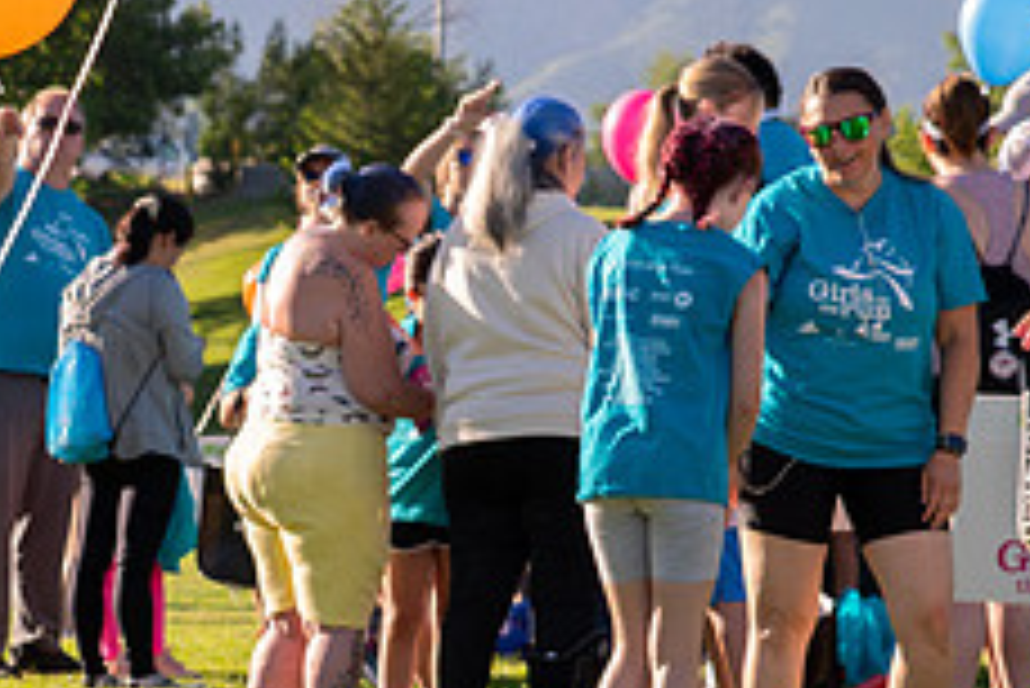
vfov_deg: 5.4
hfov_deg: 8.0
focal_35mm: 255
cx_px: 103
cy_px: 518
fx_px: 7300
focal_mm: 85
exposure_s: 1/400
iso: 500
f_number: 9
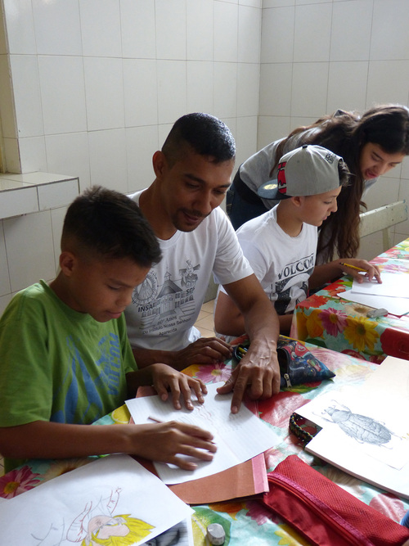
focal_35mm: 34
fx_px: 536
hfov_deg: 41.8
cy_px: 273
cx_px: 204
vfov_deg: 54.0
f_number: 3
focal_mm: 6.1
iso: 400
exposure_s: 1/20
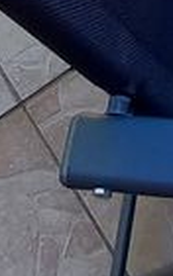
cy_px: -172
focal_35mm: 98
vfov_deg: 18.2
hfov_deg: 12.9
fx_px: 740
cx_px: 222
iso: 50
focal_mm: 1.42
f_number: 2.2
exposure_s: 1/100
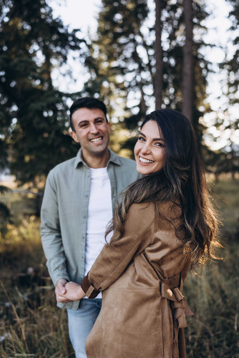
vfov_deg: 54.4
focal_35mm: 35
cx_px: 120
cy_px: 179
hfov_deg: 37.9
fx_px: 349
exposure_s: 1/400
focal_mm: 35
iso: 100
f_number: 2
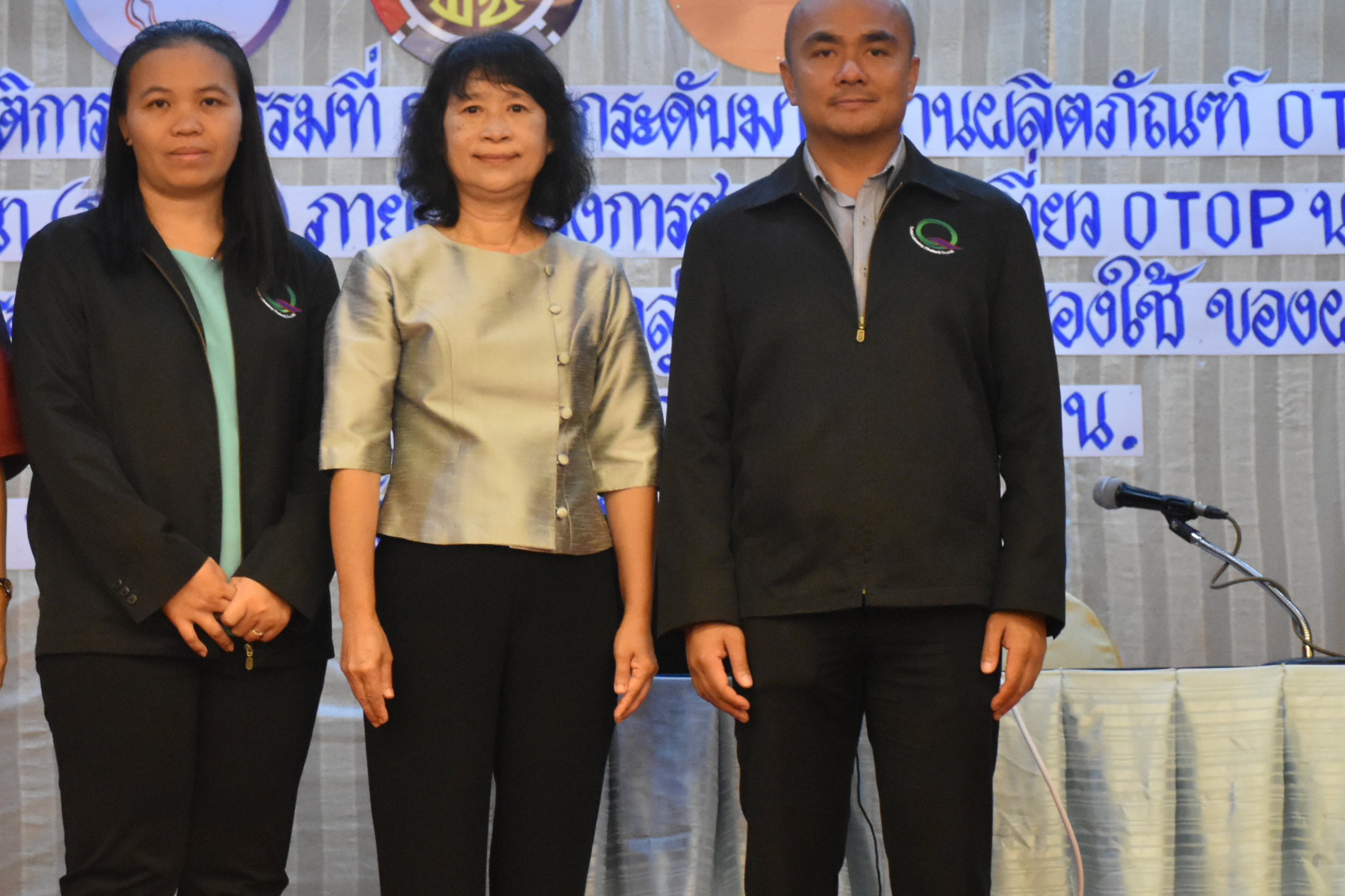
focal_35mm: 121
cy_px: 474
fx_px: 4520
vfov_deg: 11.3
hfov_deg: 16.8
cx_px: 344
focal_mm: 48
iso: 3200
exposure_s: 1/60
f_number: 4.5
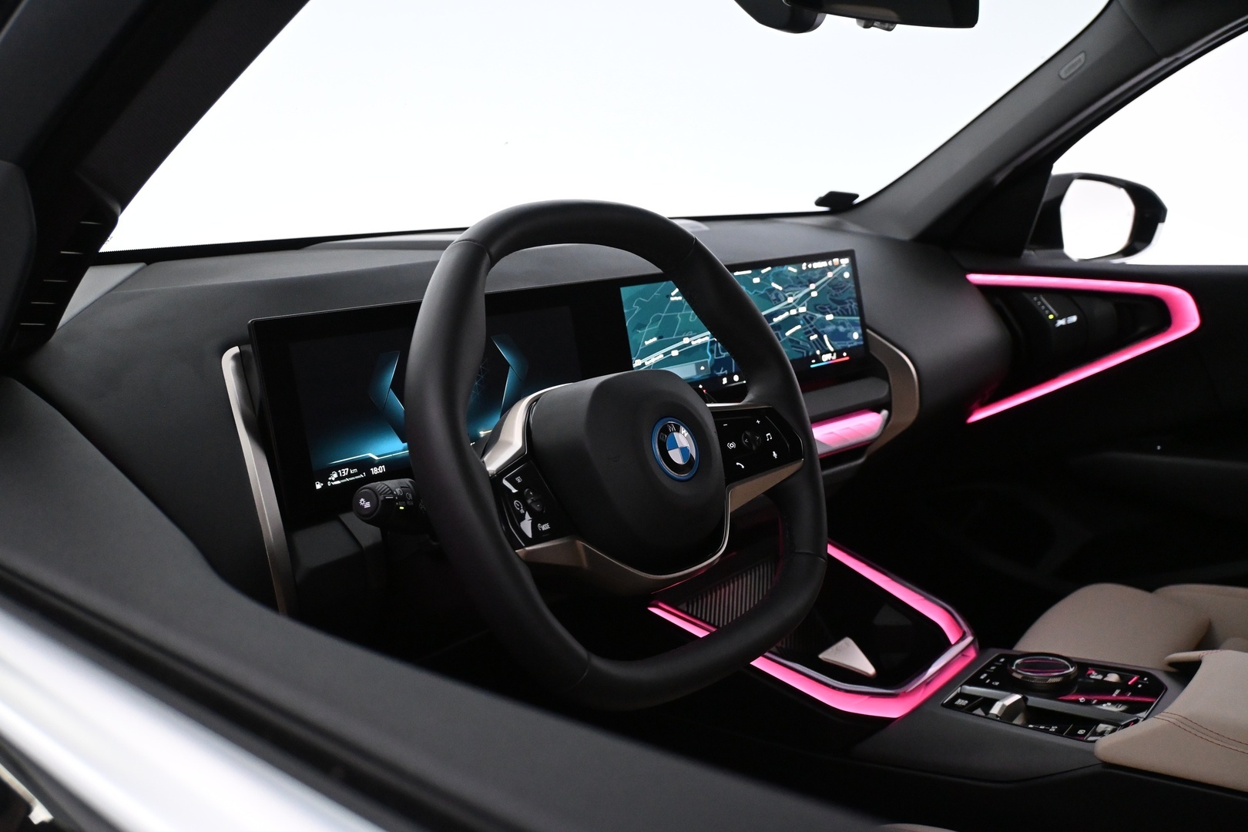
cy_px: 416
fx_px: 1066
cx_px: 624
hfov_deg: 60.7
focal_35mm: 31
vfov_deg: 42.6
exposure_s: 1/60
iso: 4000
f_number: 4
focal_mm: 20.5
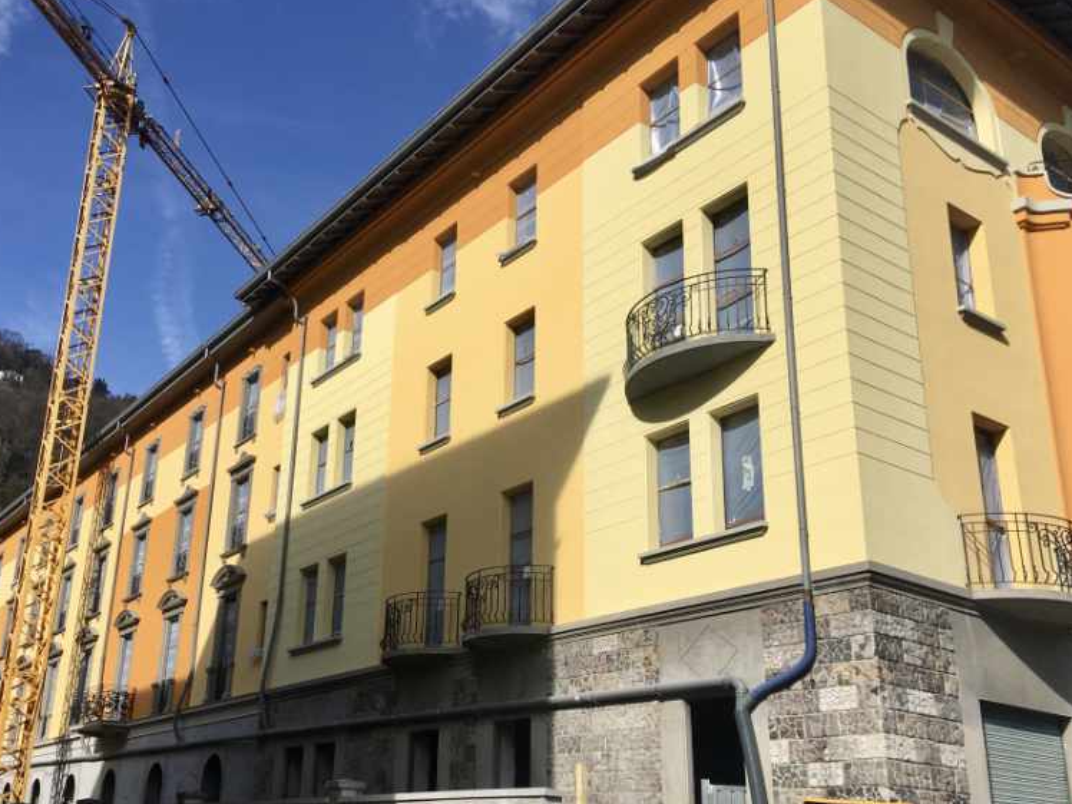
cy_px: 375
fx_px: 960
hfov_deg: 58.3
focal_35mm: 31
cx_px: 552
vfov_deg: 45.4
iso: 25
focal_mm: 4.2
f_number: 2.2
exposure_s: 1/2079
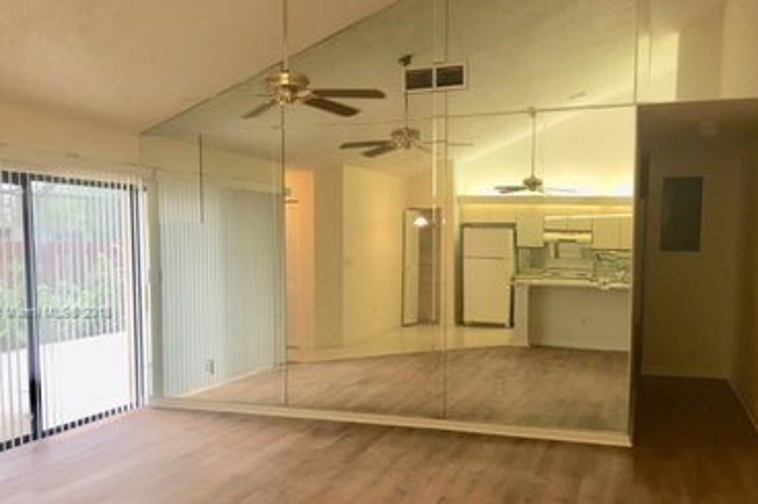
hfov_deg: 54.4
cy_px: 313
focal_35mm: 35
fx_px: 737
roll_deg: +0.9
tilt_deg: -5.2
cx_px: 359
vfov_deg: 37.6
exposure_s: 1/15
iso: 32
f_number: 2.2
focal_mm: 4.15
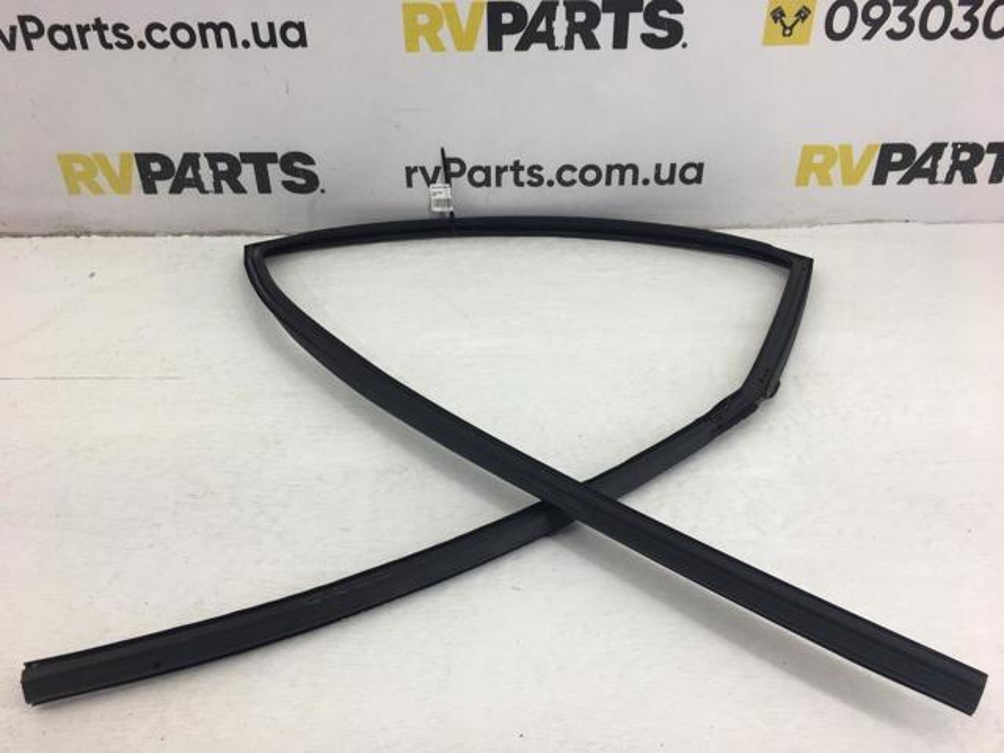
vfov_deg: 48.2
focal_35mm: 29
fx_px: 841
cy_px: 376
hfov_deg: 61.7
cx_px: 502
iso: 40
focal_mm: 4.15
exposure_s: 1/100
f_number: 2.2
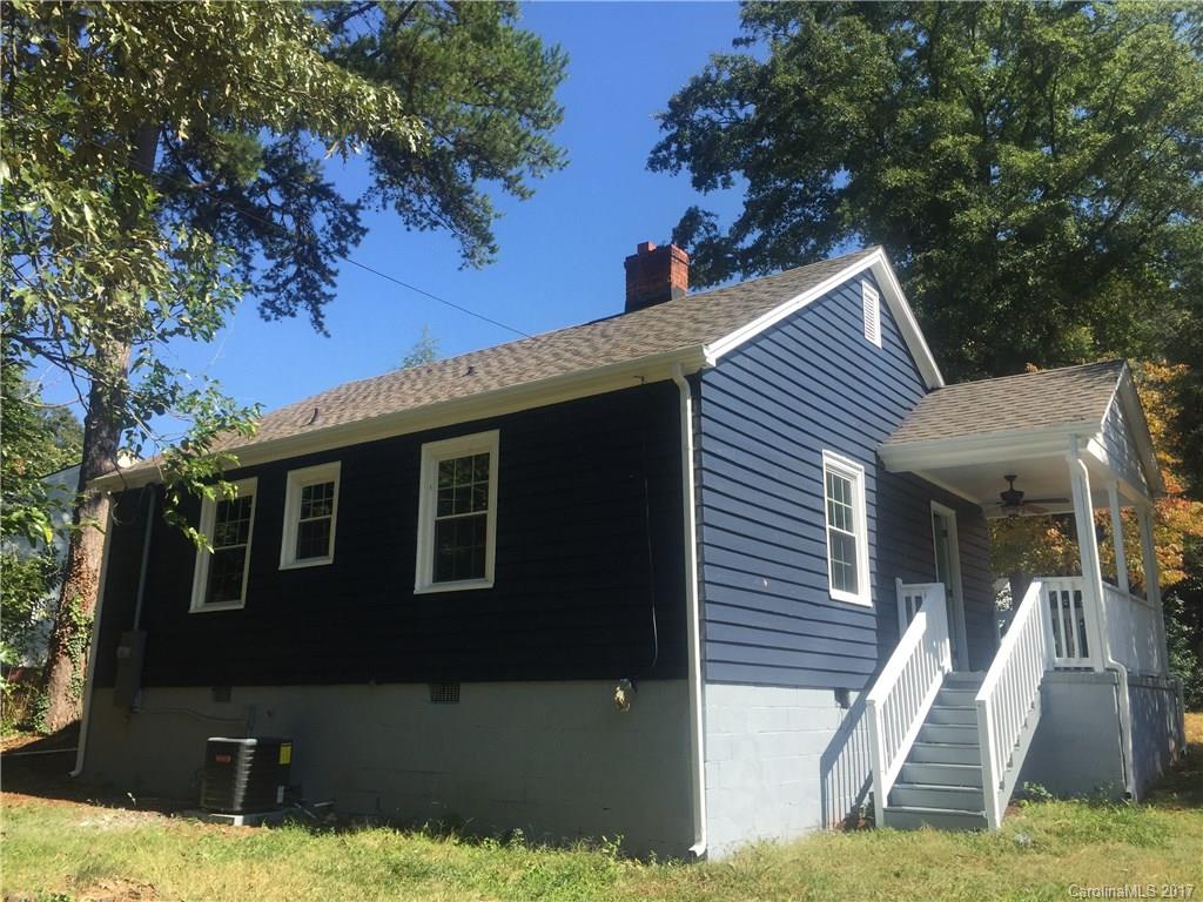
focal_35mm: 29
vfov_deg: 48.2
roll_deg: -1.0
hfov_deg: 61.7
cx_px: 602
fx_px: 1008
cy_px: 451
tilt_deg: +16.1
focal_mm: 4.15
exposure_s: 1/1236
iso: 32
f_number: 2.2
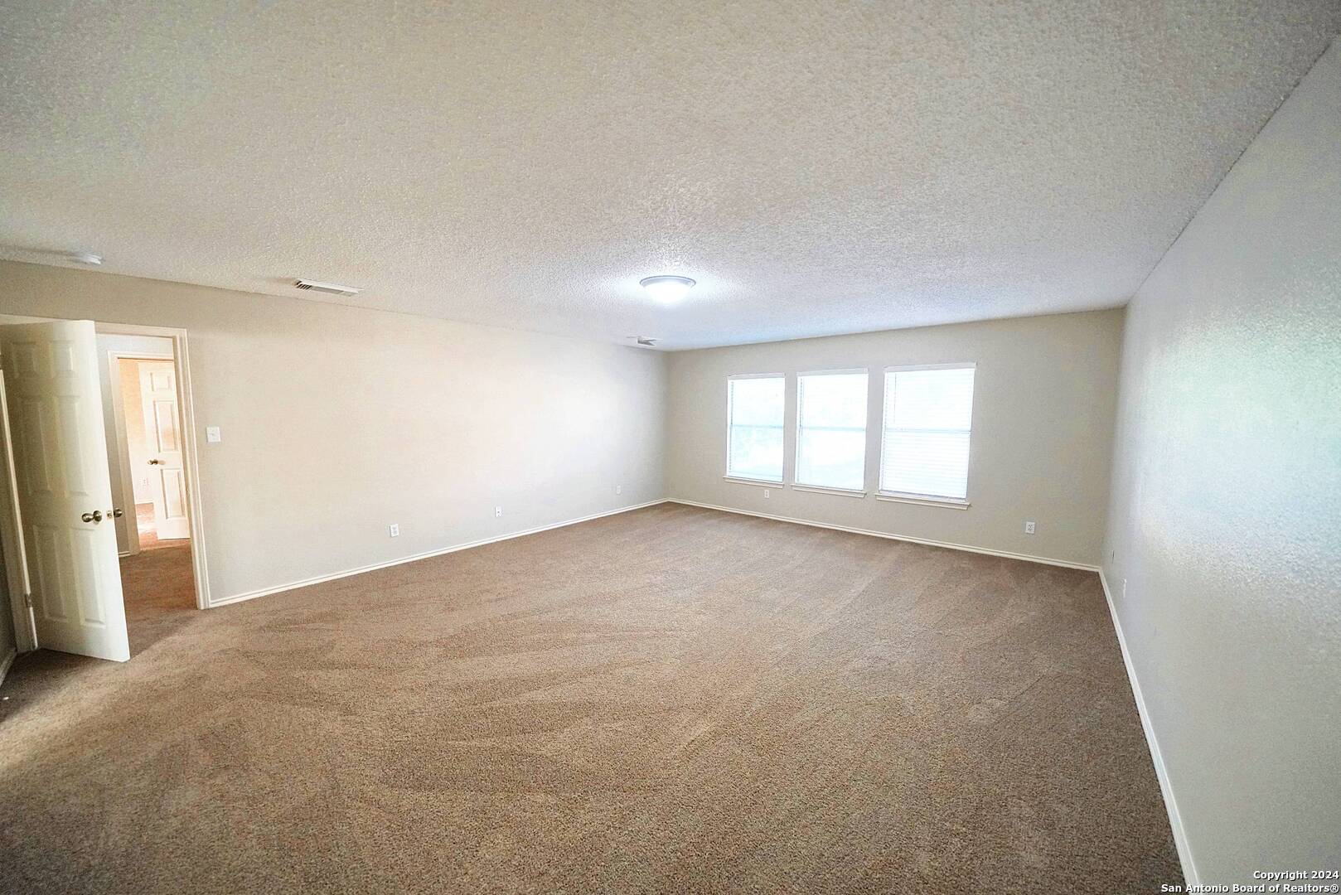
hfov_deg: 112.6
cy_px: 448
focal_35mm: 12
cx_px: 670
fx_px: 447
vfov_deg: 90.1
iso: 2500
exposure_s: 1/160
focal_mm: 12
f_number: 4
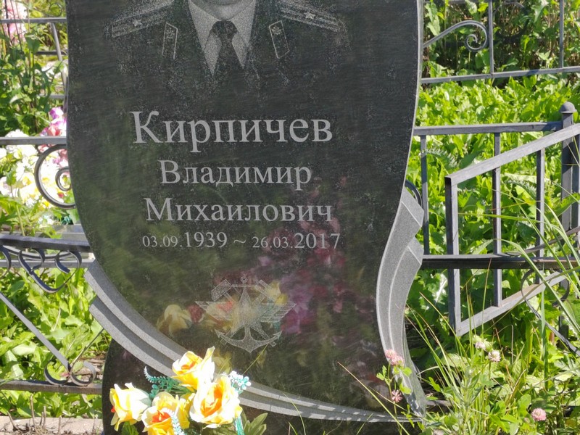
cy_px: 218
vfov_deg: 24.4
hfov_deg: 32.2
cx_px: 290
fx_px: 1005
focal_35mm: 60
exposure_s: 1/650
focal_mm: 5.52
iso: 100
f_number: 1.9
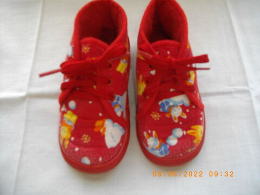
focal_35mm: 32
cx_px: 130
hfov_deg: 56.8
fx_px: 240
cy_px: 98
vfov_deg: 44.2
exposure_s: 1/50
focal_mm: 5.7
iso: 233
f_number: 2.9
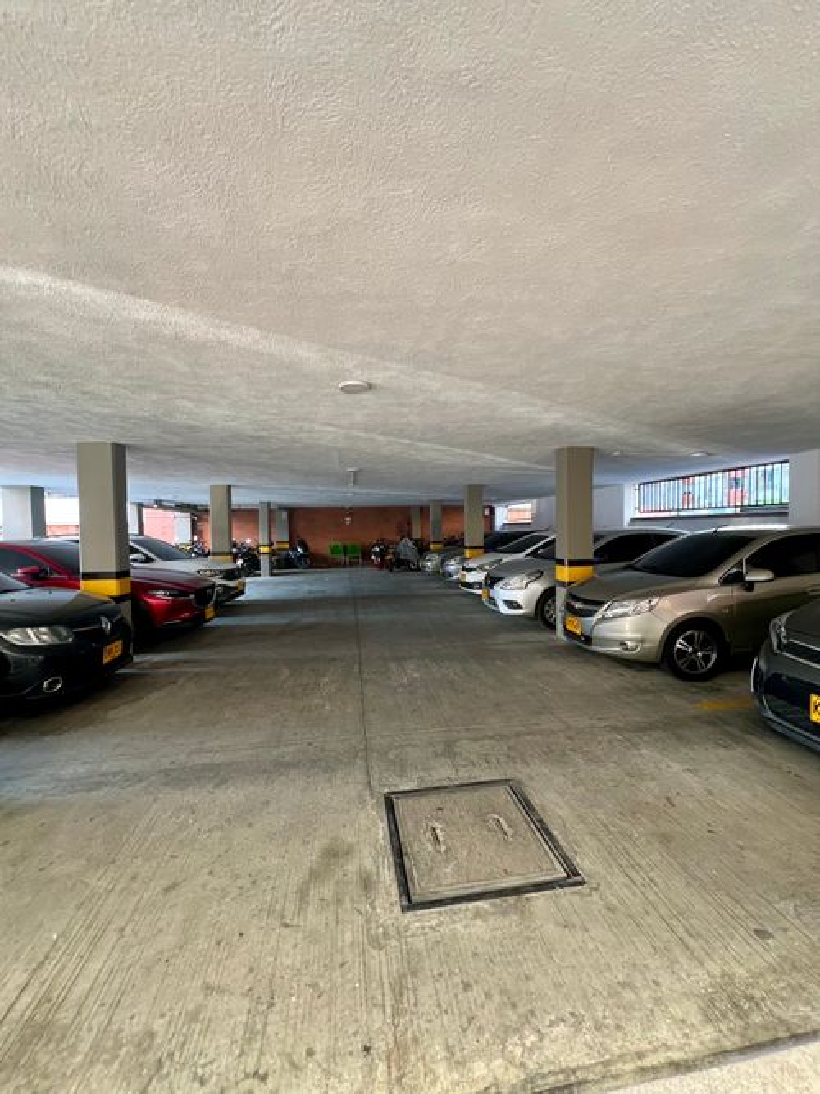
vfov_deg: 106.2
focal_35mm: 13
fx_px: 411
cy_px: 547
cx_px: 410
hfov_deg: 89.9
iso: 160
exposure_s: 1/99
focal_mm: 1.57
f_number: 1.8
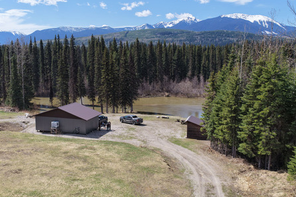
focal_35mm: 35
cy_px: 99
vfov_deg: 37.8
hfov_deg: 54.3
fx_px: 288
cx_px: 128
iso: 400
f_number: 2.8
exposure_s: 1/2000
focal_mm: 14.45
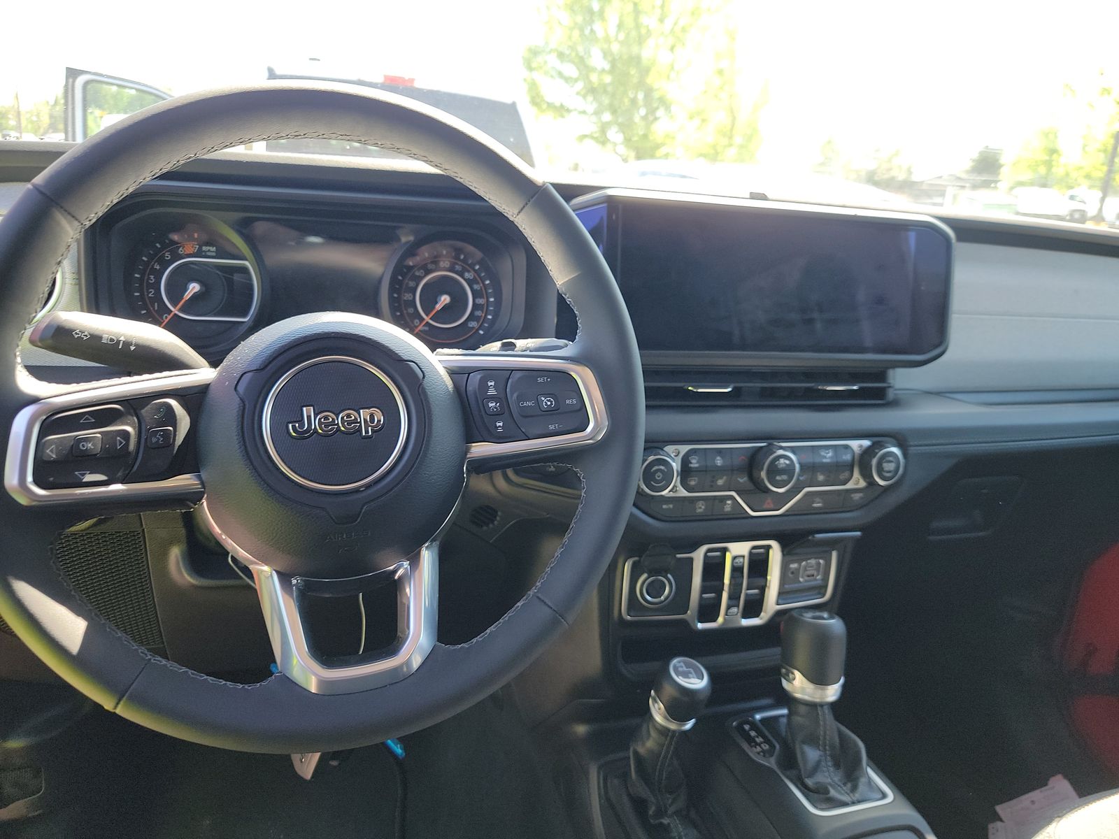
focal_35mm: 24
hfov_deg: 71.6
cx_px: 560
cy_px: 420
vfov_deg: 56.8
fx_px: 776
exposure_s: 1/59
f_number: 1.8
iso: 85
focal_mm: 6.7
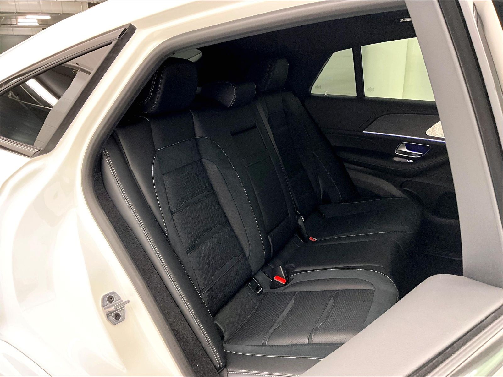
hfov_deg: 61.7
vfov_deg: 48.2
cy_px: 188
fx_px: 421
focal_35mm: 29
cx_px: 252
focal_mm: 3
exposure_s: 1/40
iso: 250
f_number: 1.8
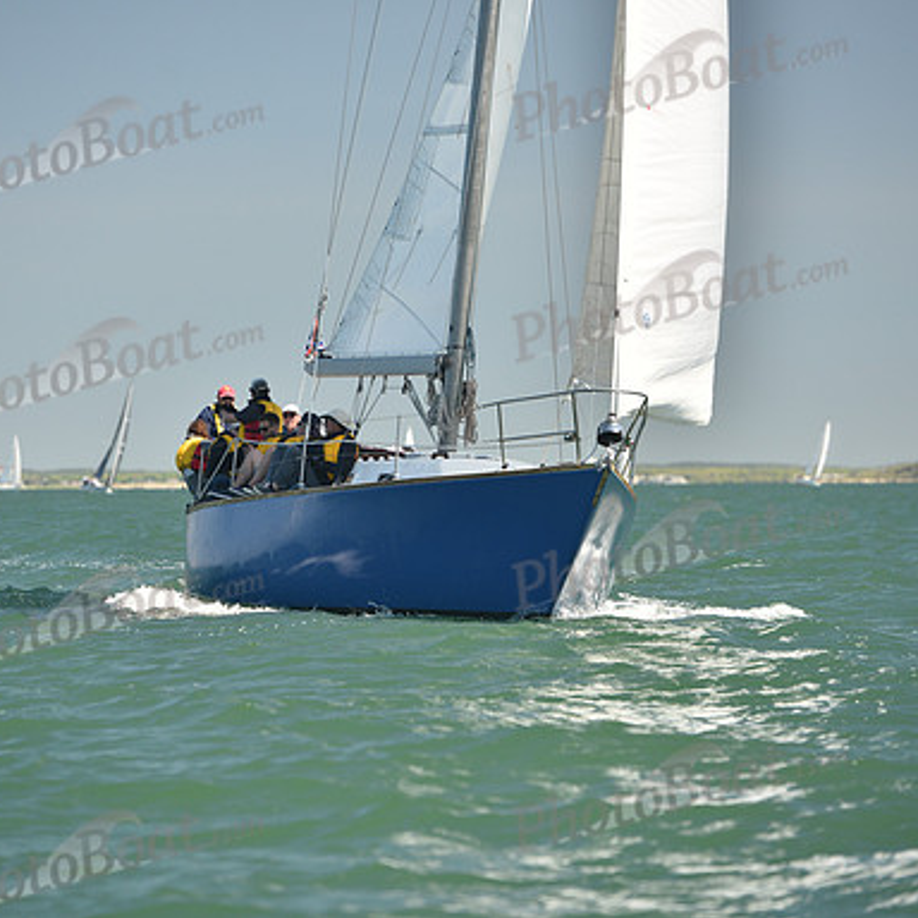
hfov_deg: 8.0
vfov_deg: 8.0
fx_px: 6541
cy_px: 458
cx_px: 390
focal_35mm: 218
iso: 250
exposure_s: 1/800
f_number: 4
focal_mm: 170
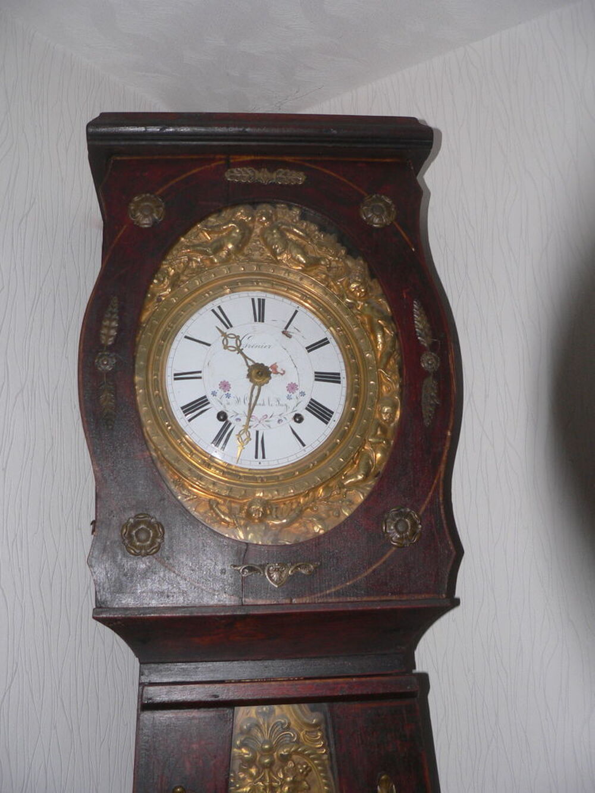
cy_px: 396
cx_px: 298
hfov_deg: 39.7
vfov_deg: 51.4
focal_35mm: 36
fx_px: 825
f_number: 2.8
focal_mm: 6
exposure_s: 1/60
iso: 100
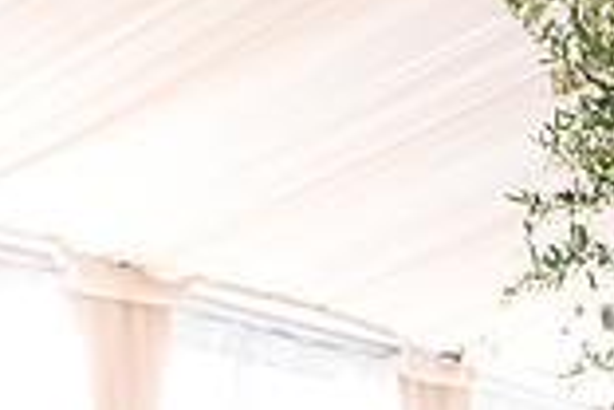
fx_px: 2217
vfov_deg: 10.3
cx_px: -130
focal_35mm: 130
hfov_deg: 15.2
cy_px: 530
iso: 1250
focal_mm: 35
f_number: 3.2
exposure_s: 1/60
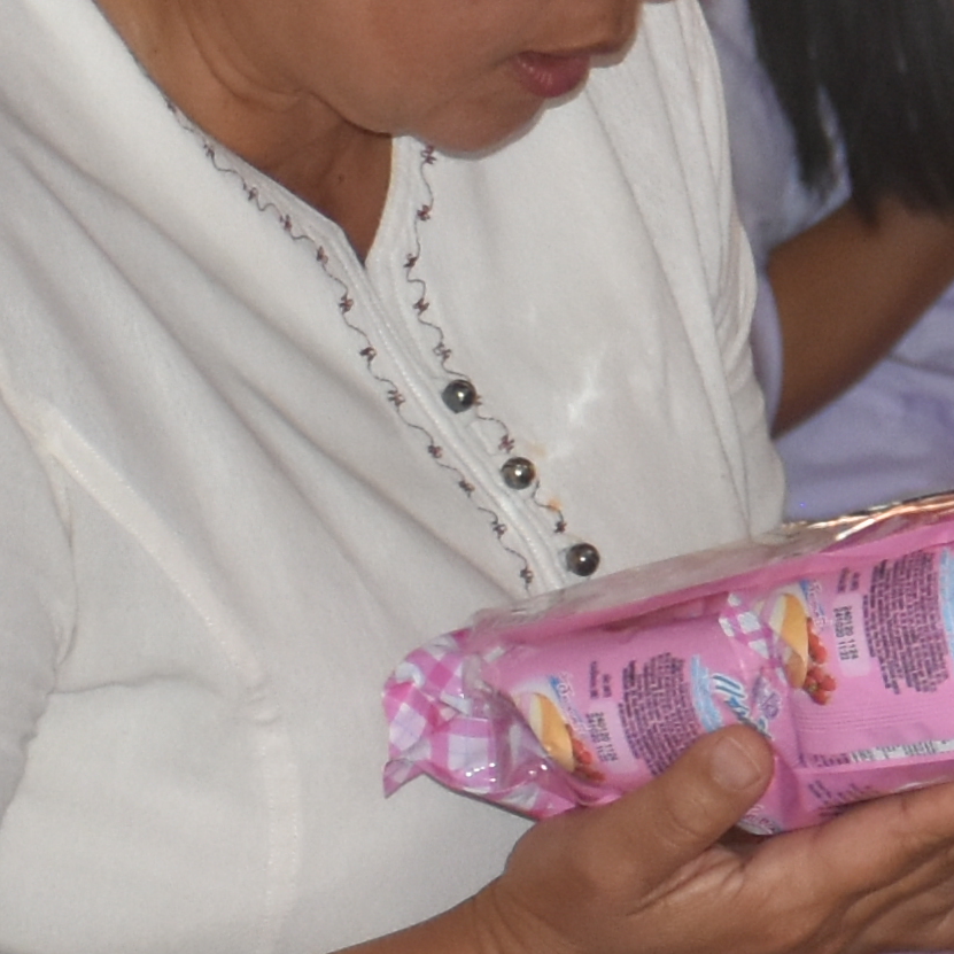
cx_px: 2794
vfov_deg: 4.0
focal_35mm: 442
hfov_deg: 3.9
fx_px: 13782
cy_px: 3
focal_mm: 48
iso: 800
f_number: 5.6
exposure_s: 1/125
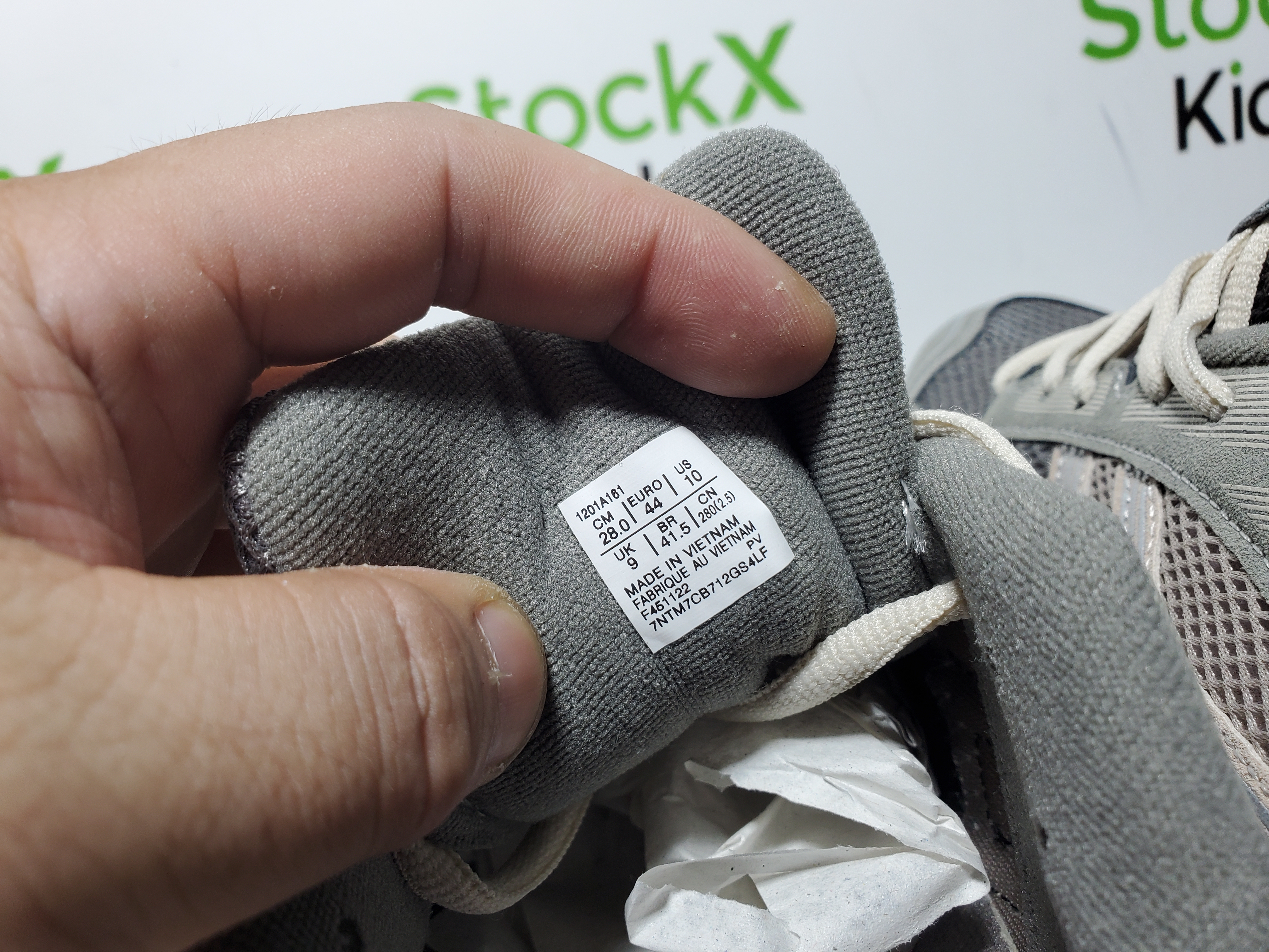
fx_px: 953
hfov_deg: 67.3
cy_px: 476
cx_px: 634
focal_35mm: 26
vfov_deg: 53.1
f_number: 2.4
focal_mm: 4.3
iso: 50
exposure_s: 1/165
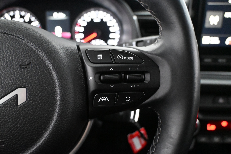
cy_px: 77
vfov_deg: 42.6
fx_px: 197
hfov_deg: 60.7
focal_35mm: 31
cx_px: 116
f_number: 3.8
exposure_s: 1/60
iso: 11400
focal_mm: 20.5
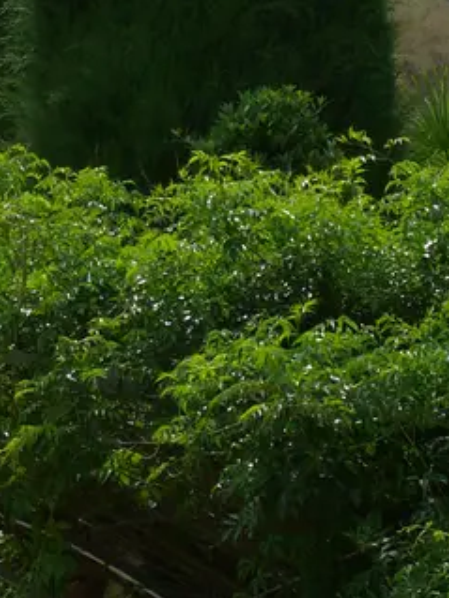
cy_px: 196
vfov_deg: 9.8
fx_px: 3472
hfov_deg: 7.4
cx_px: 252
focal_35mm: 201
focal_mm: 10.5
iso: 100
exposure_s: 1/400
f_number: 6.3
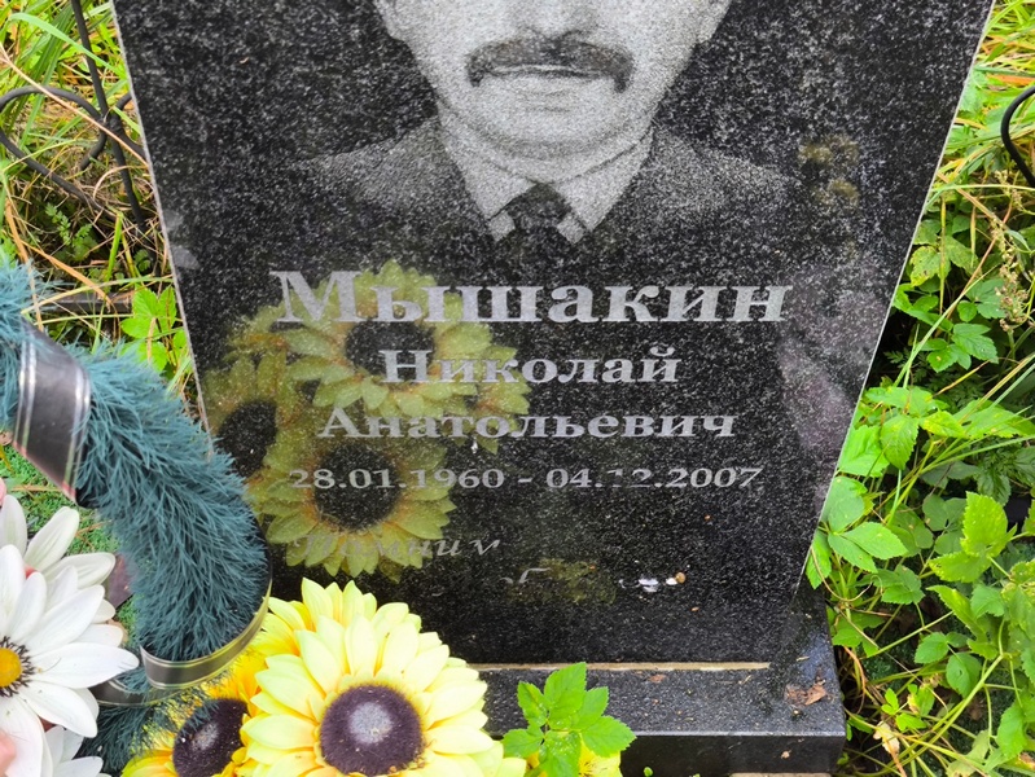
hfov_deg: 38.2
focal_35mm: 50
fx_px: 1496
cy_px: 388
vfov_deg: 29.1
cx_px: 518
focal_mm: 4.71
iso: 50
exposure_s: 1/120
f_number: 1.7
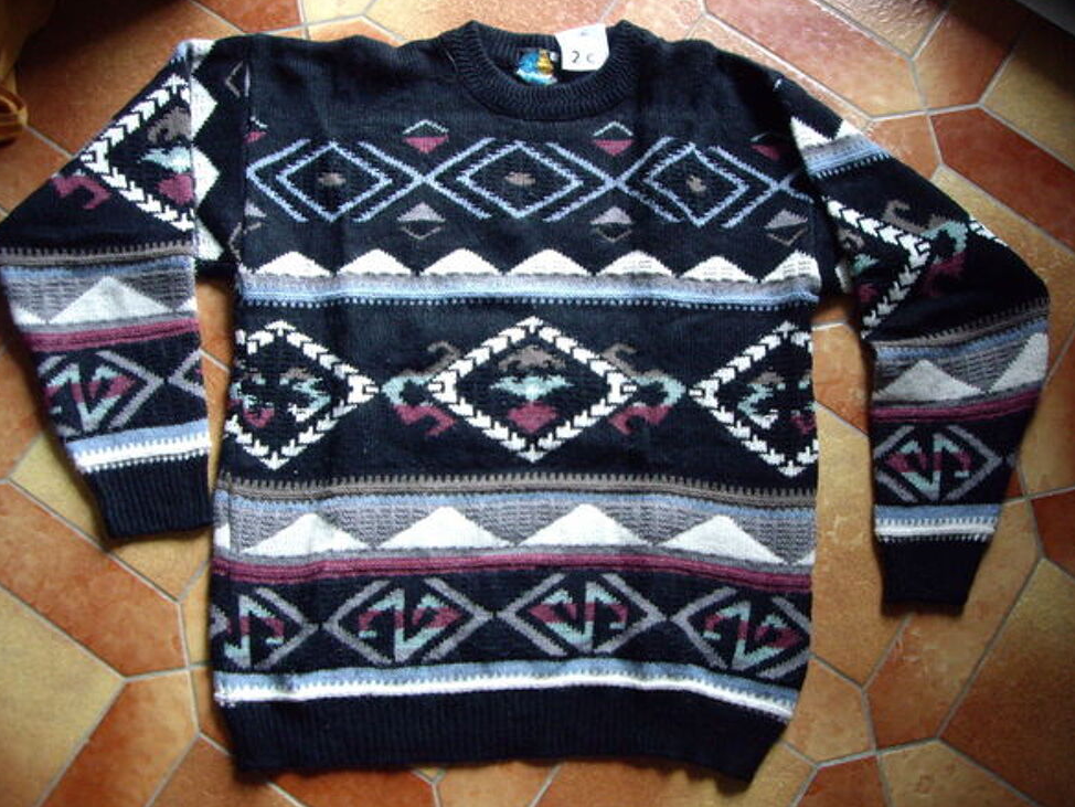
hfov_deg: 47.9
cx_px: 530
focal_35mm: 39
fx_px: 1211
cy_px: 401
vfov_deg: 36.8
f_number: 2.7
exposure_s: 1/10
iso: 200
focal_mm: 6.2
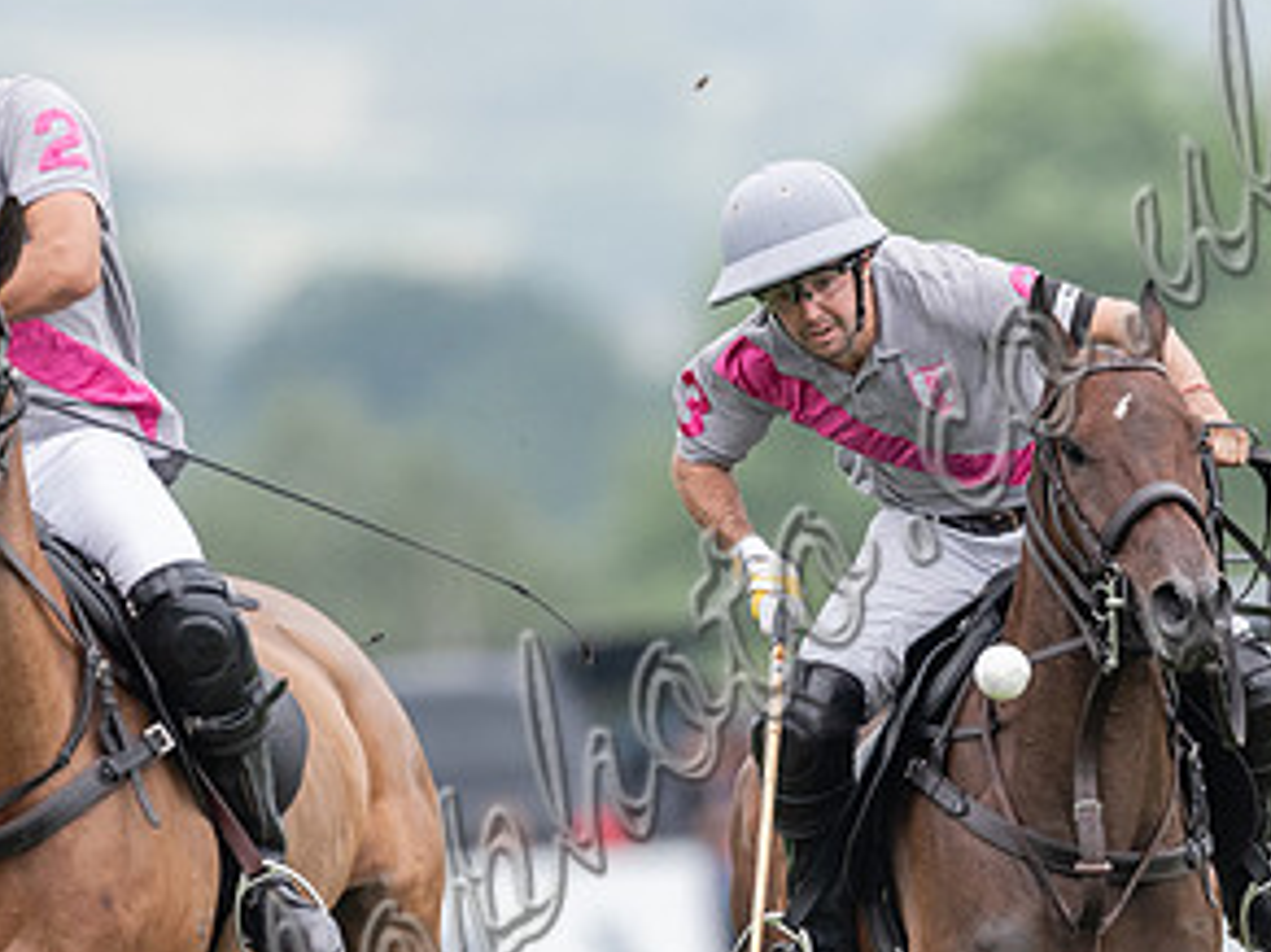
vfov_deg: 1.2
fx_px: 45474
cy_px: 906
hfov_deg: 1.6
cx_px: 913
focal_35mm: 1239
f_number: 4
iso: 800
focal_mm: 500
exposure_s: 1/2500
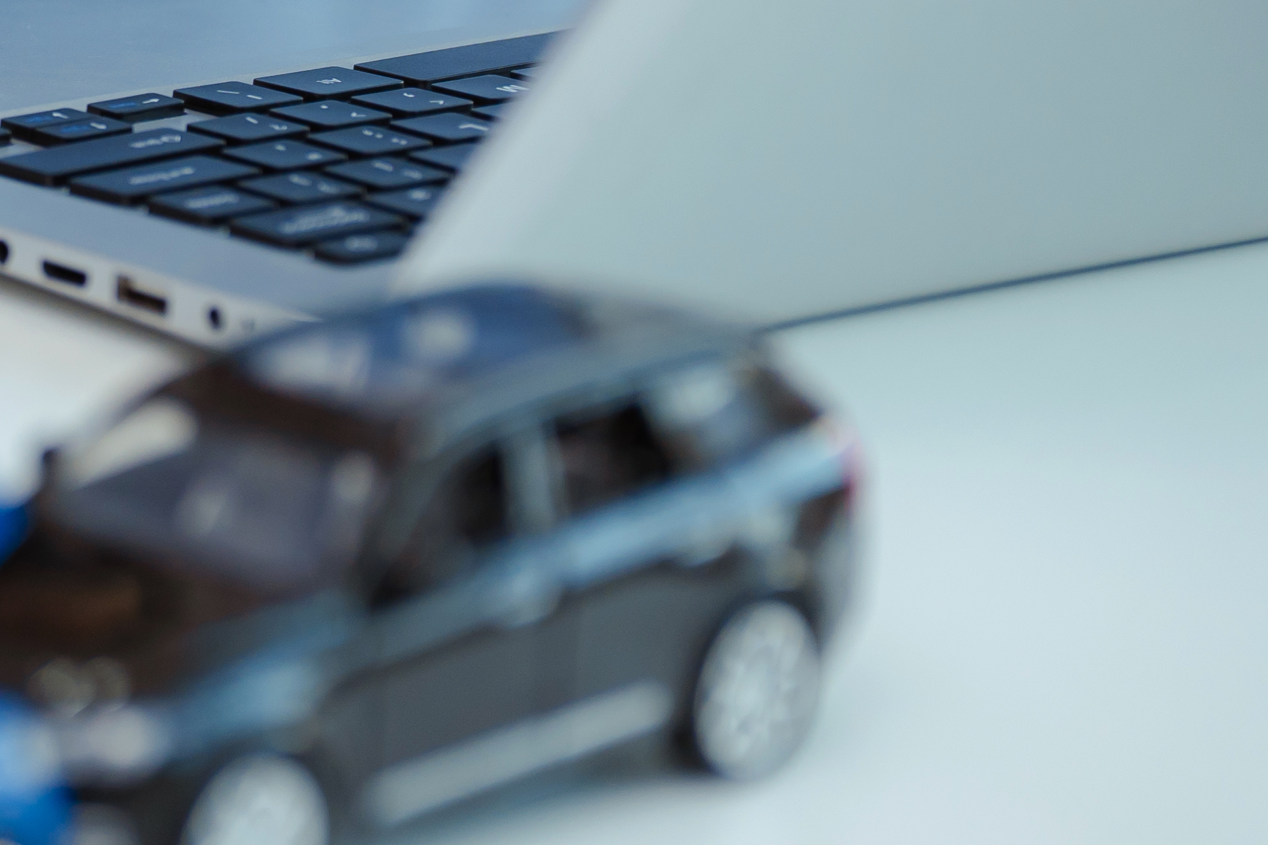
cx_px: -983
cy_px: 22
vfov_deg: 8.4
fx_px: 5741
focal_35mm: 163
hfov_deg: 11.7
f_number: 2.5
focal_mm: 45
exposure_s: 1/200
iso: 250
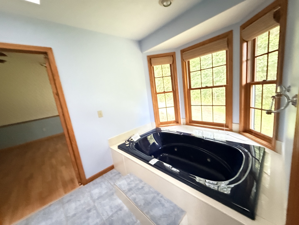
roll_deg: +6.3
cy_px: 112
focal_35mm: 14
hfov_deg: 102.1
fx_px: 121
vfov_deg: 85.7
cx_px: 150
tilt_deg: -8.5
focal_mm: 2.22
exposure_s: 1/30
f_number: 2.2
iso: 3200
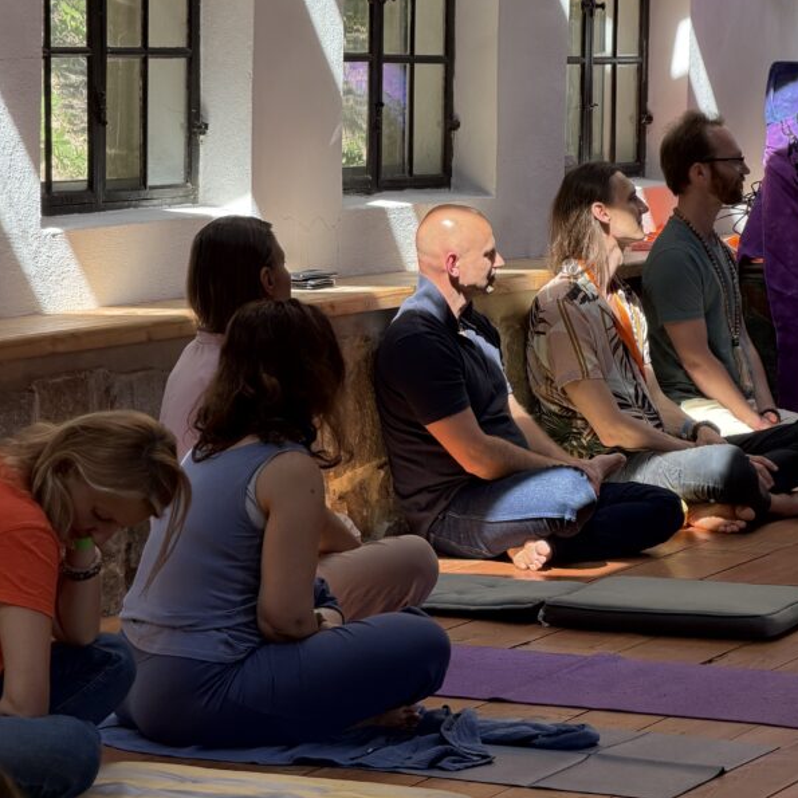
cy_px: 306
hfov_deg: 11.5
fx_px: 3964
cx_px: 471
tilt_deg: -3.3
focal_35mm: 152
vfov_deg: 11.5
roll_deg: -1.4
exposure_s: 1/121
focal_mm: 16.89
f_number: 2.8
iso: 50
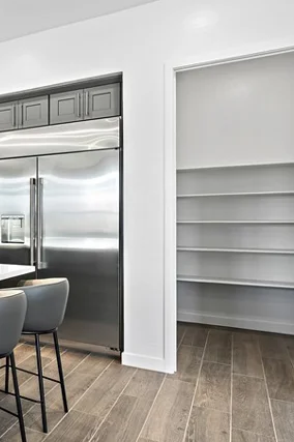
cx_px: -133
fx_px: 442
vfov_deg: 53.1
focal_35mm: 36
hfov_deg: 27.3
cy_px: 233
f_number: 9.5
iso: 400
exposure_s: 1/6
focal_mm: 15
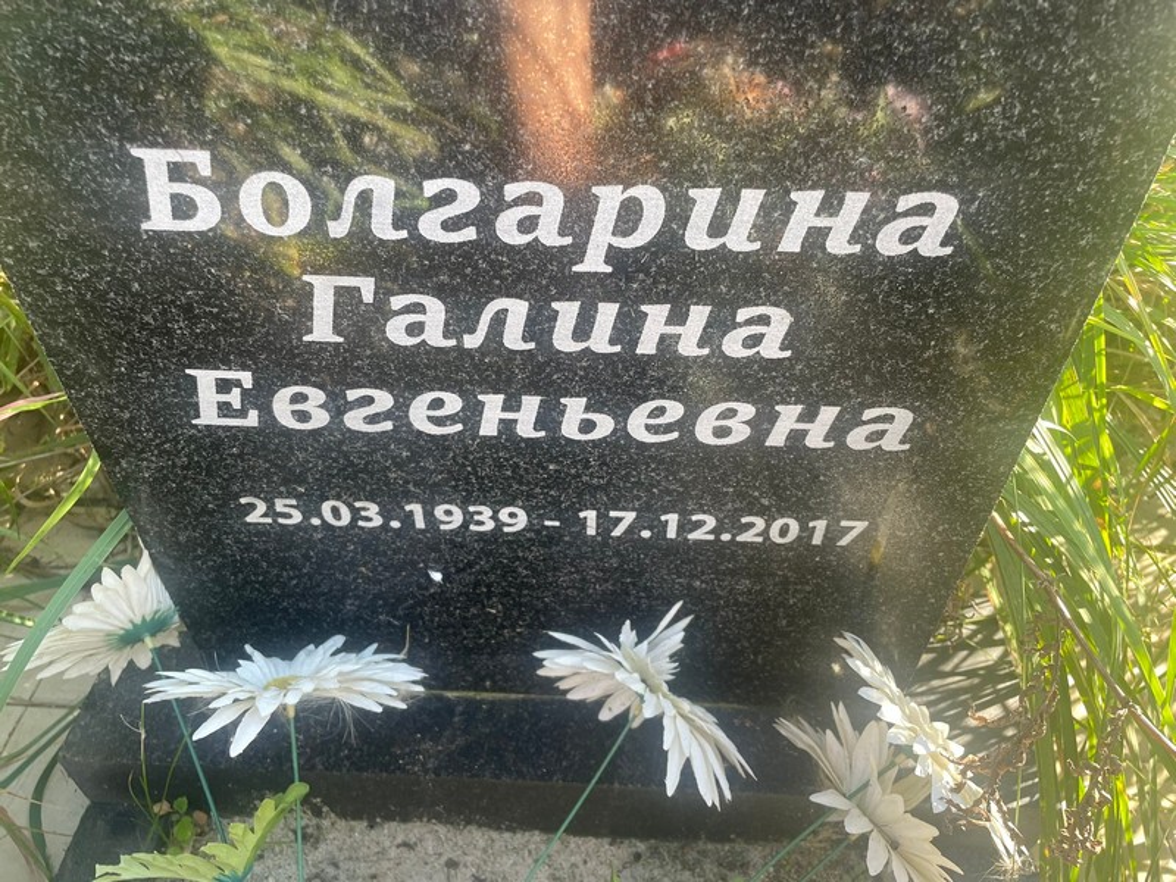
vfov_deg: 53.1
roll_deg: +0.0
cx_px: 588
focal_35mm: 26
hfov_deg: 67.3
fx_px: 883
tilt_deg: -39.3
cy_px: 441
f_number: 1.6
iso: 40
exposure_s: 1/121
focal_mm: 4.2
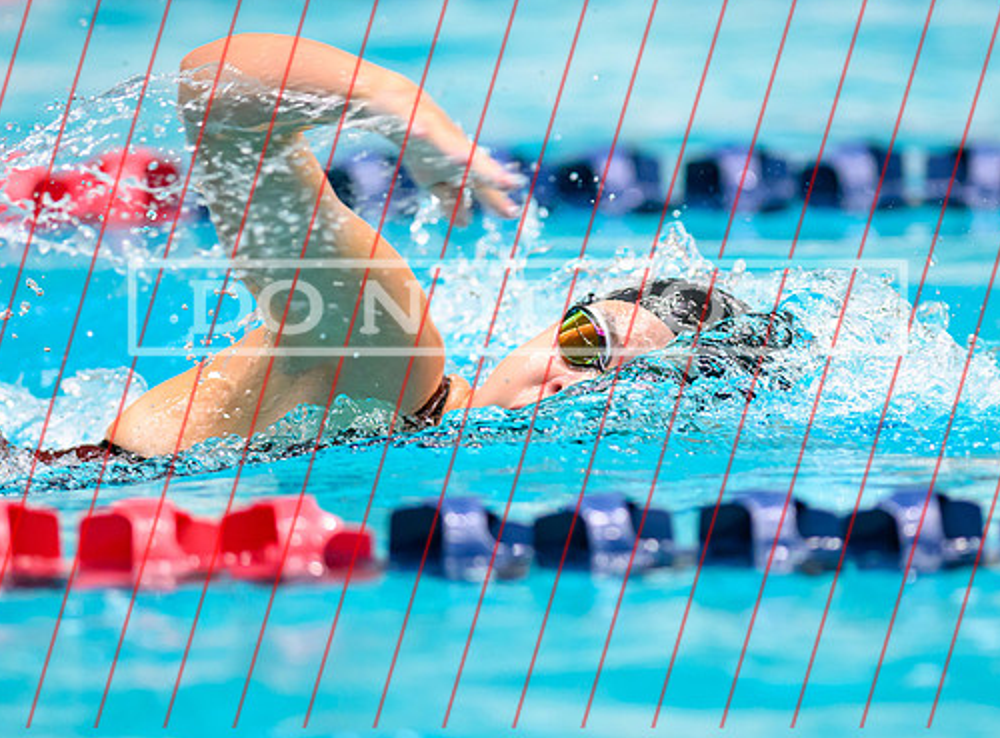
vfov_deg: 2.7
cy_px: 383
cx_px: 611
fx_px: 15395
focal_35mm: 536
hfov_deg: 3.7
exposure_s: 1/800
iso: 2500
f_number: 2.8
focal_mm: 300
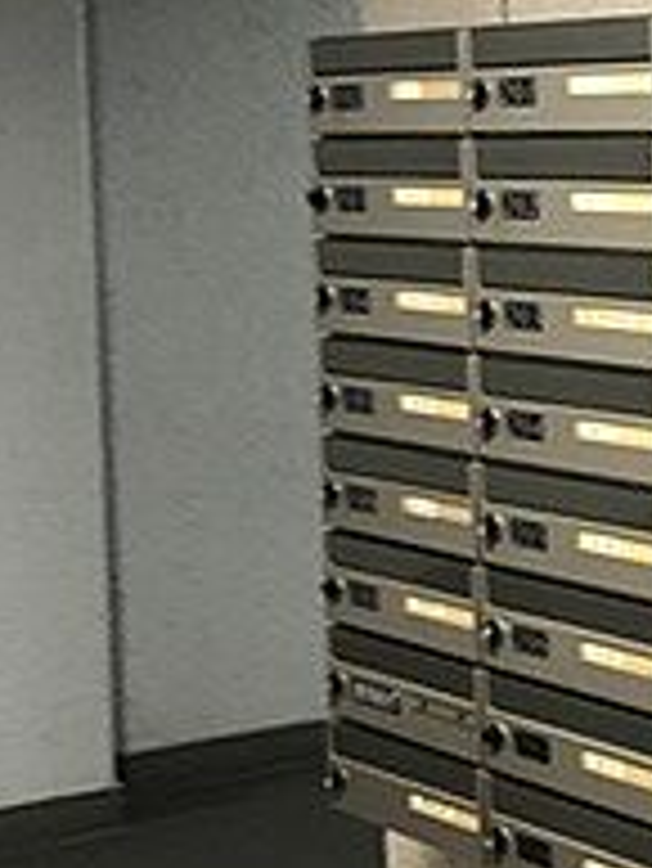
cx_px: 998
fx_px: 2182
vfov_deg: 22.5
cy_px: 477
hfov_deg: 15.6
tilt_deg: -6.1
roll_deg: -1.0
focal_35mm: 87
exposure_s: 1/17
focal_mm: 3.99
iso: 64
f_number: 1.8
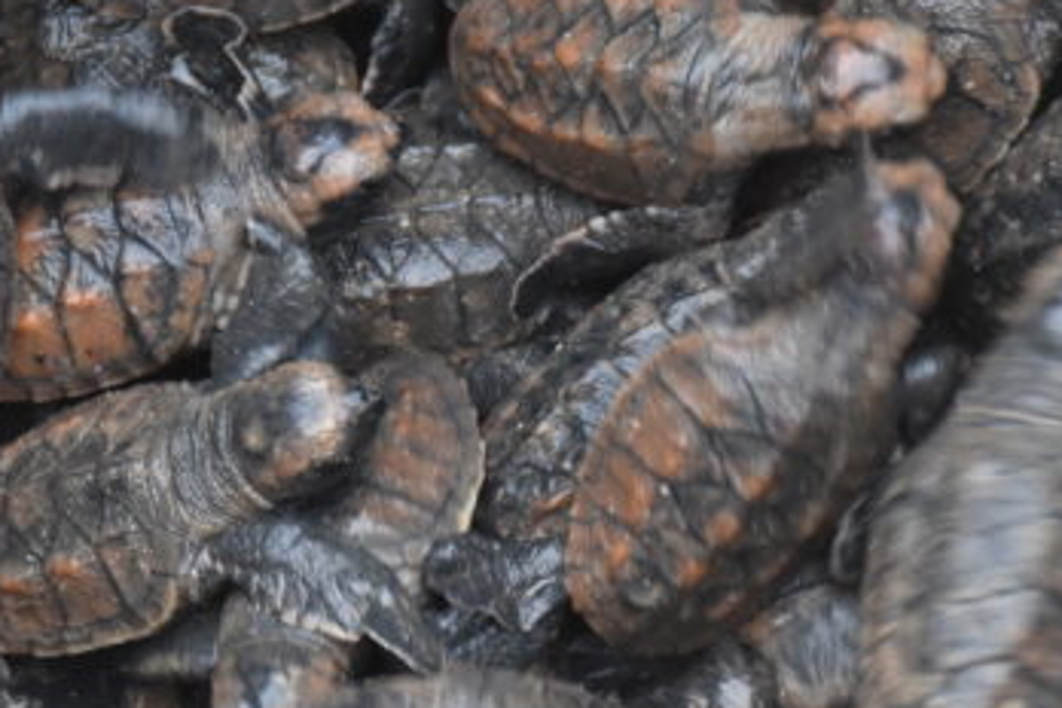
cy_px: 273
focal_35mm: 442
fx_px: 13038
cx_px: 311
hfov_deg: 4.7
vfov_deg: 3.1
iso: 900
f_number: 5.6
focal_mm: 100
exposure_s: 1/60
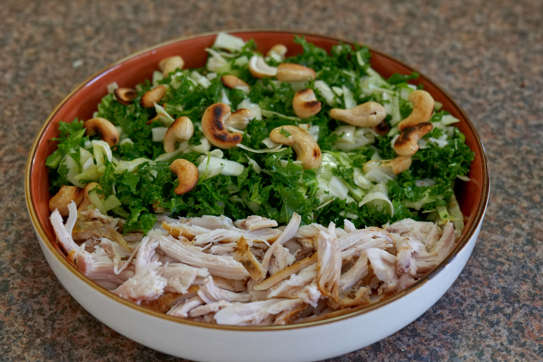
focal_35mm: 60
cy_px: 181
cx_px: 272
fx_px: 905
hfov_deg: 33.4
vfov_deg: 22.6
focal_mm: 60
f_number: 7.1
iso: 4000
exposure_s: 1/60
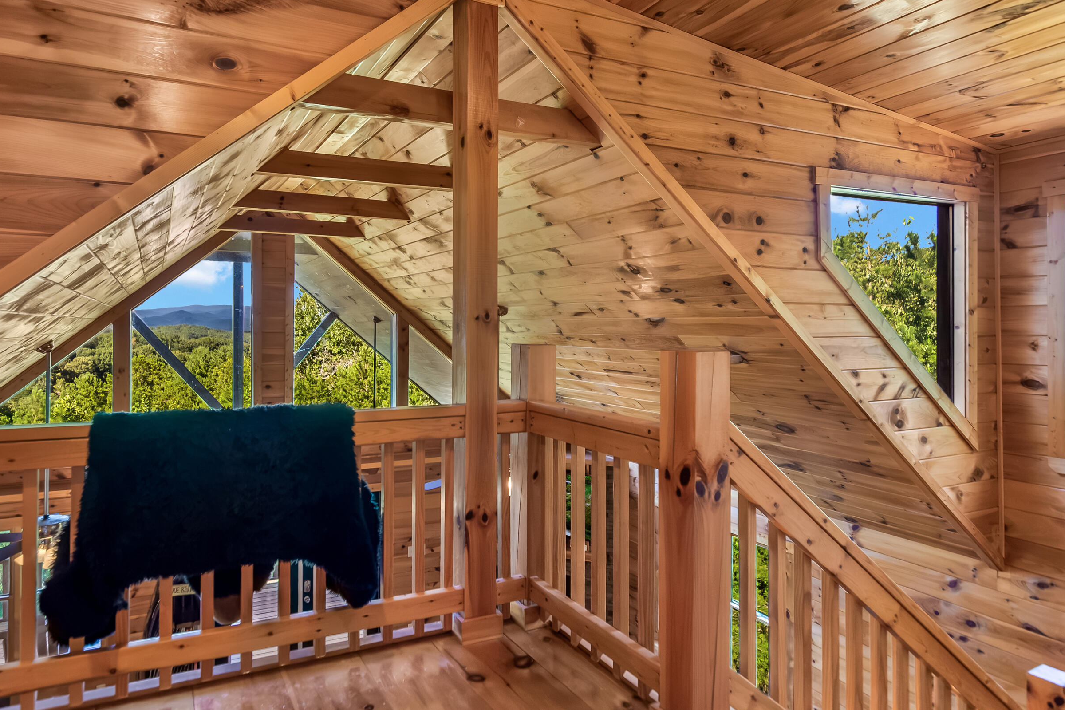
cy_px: 328
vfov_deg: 60.3
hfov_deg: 81.8
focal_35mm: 21
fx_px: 610
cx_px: 462
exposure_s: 1/80
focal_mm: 11
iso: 400
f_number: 4.5
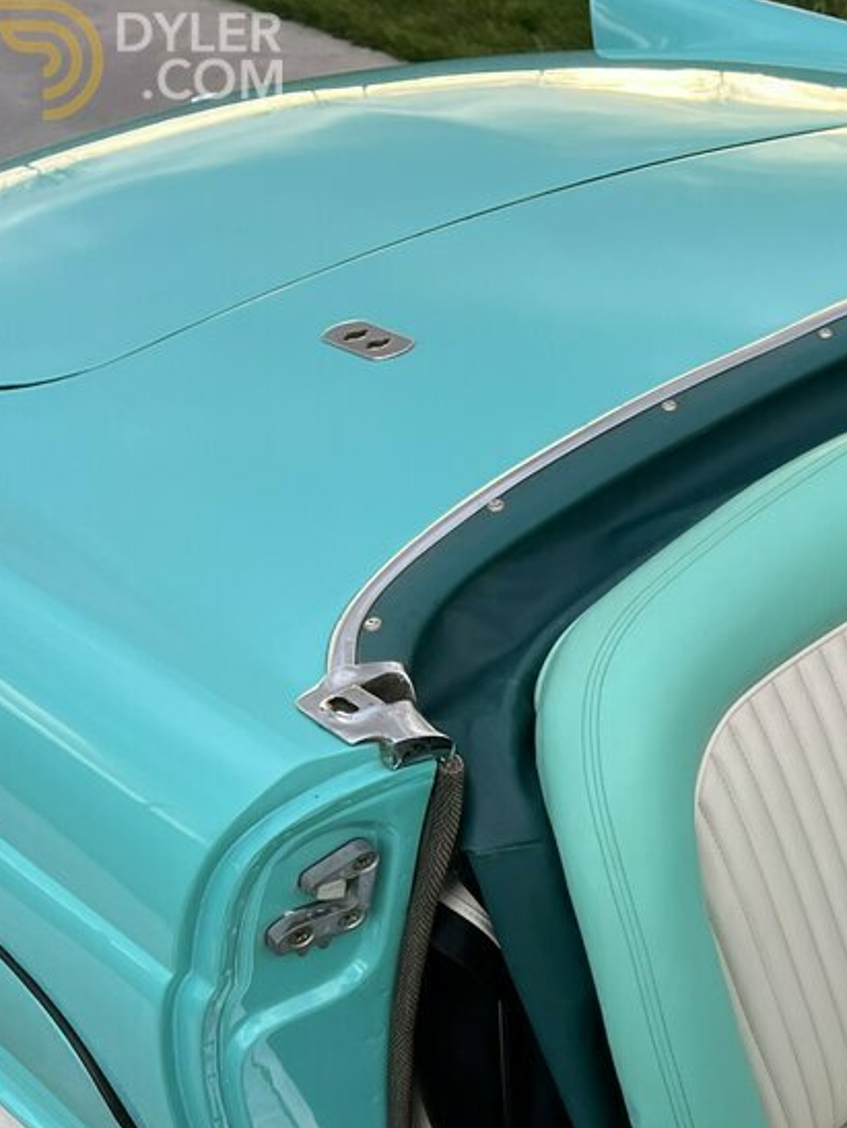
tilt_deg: -37.2
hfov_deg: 22.2
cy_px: 905
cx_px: 1189
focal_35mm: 57
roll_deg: -1.0
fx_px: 1857
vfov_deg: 32.8
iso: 50
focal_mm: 5.7
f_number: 1.5
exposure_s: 1/486
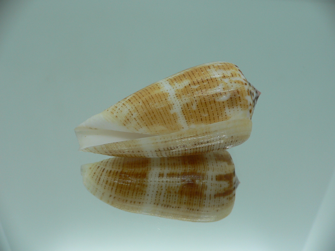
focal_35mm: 35
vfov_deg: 40.7
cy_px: 126
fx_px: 339
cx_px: 168
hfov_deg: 52.6
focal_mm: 4.6
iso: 80
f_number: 2.8
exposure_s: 1/60
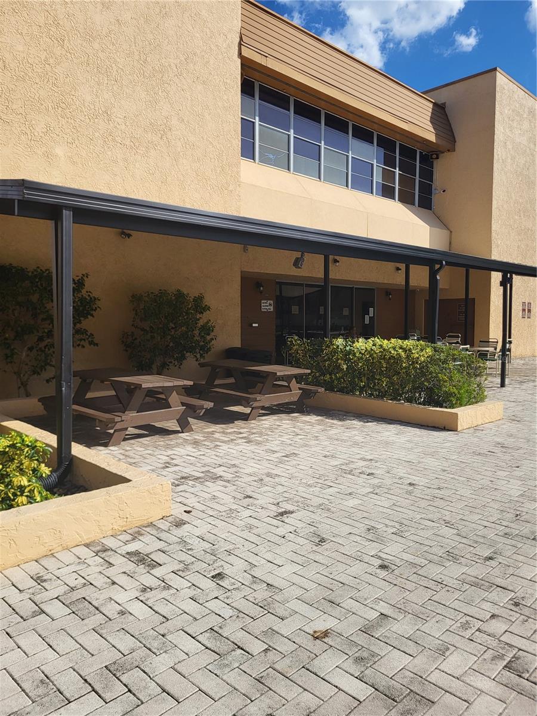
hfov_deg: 53.1
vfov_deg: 67.3
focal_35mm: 26
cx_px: 268
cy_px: 358
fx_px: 538
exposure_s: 1/3168
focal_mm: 5.4
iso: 40
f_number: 1.8
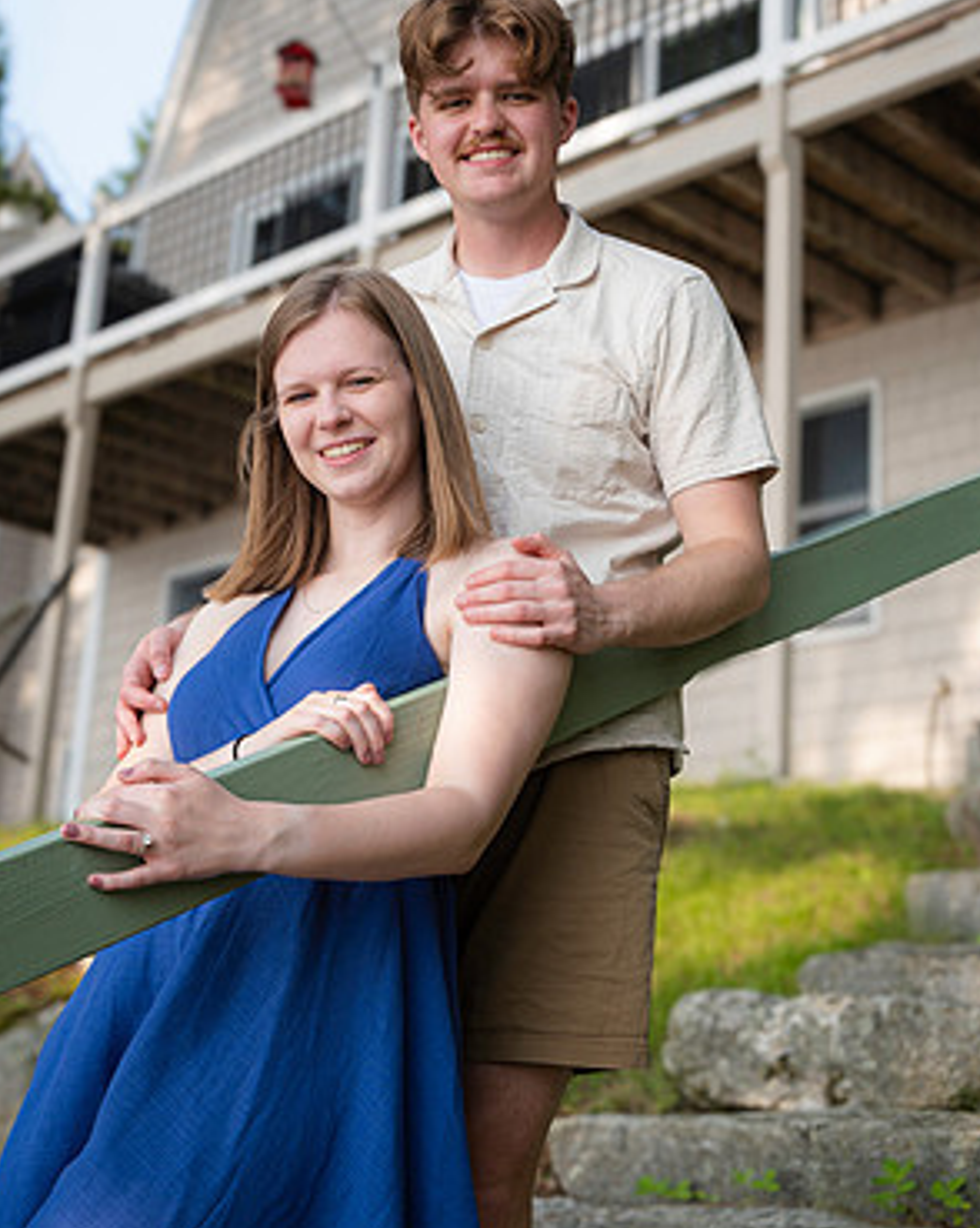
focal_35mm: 54
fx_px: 1959
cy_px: 531
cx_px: 490
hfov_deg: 28.1
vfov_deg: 34.7
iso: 320
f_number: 5.6
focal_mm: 31.5
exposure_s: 1/340
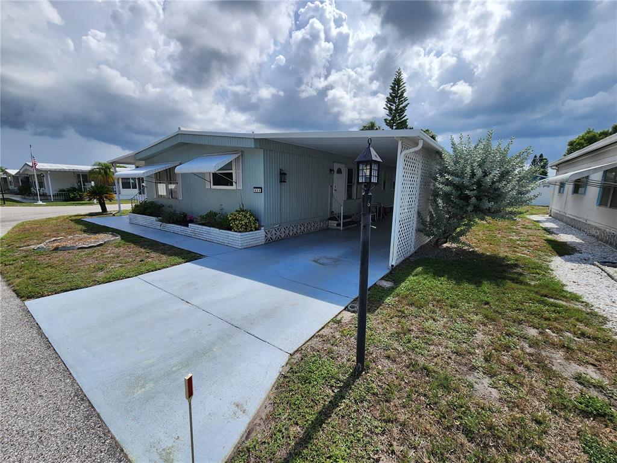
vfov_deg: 89.9
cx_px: 308
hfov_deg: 106.2
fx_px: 232
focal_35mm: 13
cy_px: 232
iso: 50
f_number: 2.2
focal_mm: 2.2
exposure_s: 1/3559
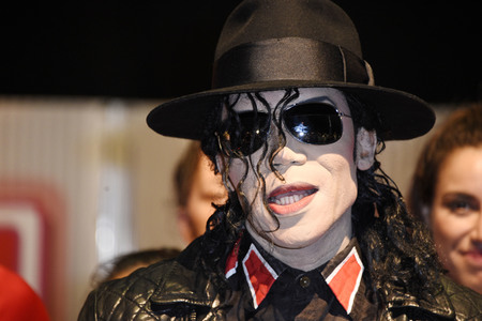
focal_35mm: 300
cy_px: 160
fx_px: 4016
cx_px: 241
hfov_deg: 6.9
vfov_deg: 4.6
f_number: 5.6
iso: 3200
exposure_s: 1/60
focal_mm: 300
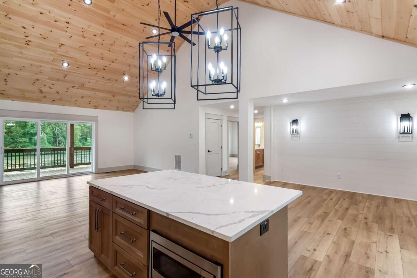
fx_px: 191
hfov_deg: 95.0
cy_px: 139
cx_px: 208
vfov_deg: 72.1
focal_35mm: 16
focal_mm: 11
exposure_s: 1/80
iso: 400
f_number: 4.5
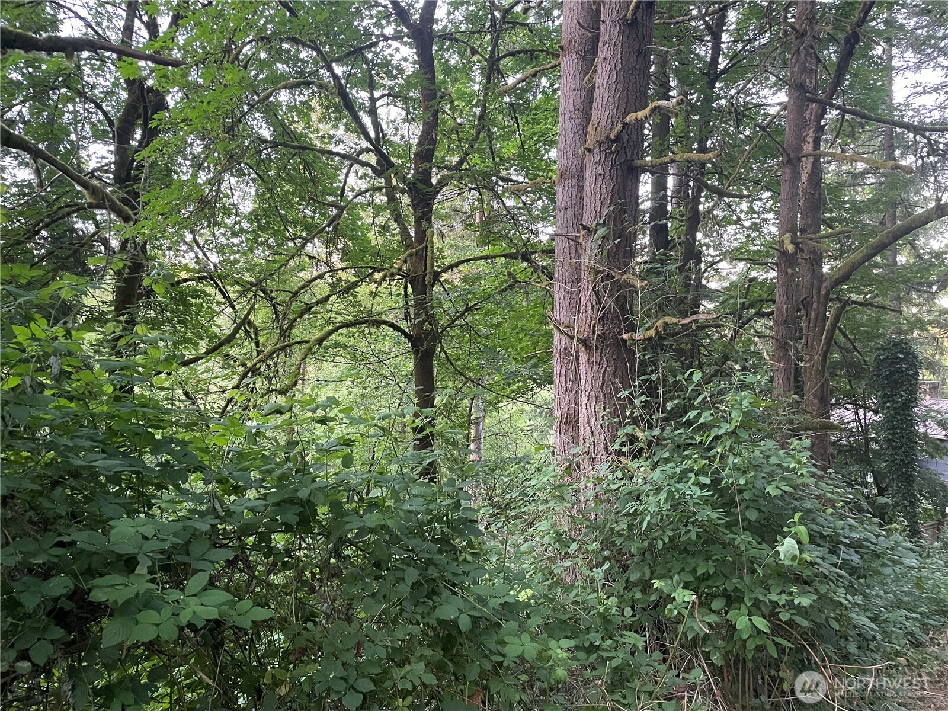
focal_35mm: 26
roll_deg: -1.3
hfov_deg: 67.3
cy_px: 356
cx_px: 474
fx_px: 712
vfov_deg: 53.1
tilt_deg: +1.6
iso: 400
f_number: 1.6
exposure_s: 1/60
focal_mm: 4.2
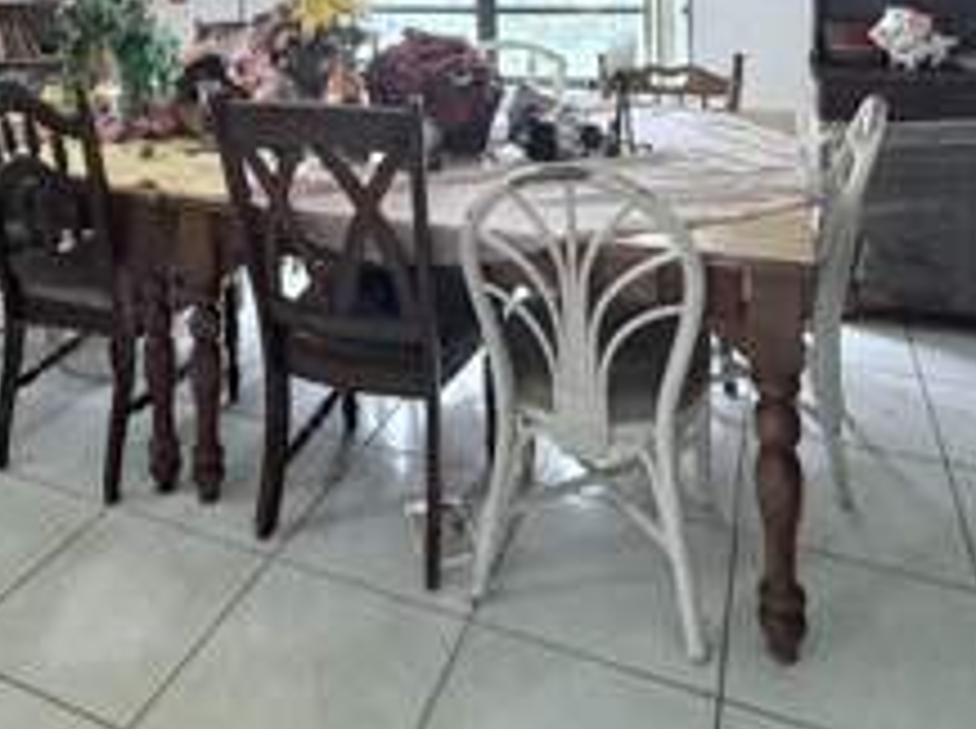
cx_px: 400
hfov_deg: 58.1
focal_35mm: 31
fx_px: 873
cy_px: -7
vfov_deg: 39.7
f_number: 2.2
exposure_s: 1/60
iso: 400
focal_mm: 2.22
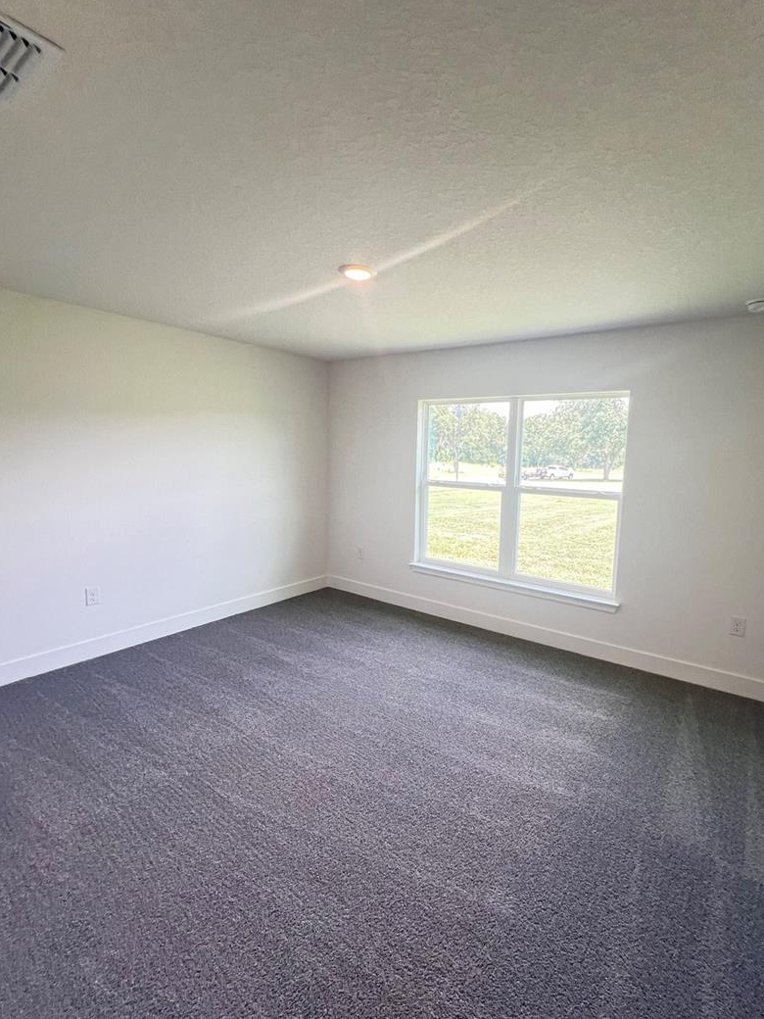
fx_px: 441
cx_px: 427
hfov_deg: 81.4
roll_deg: -1.7
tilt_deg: -6.3
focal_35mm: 15
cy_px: 504
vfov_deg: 98.2
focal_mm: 1.57
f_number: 1.8
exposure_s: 1/120
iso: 200
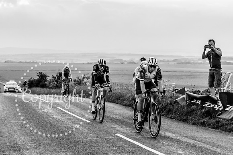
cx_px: 138
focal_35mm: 92
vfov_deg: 14.9
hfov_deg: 22.2
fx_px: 593
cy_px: 54
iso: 400
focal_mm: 70
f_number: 4.5
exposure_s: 1/1250
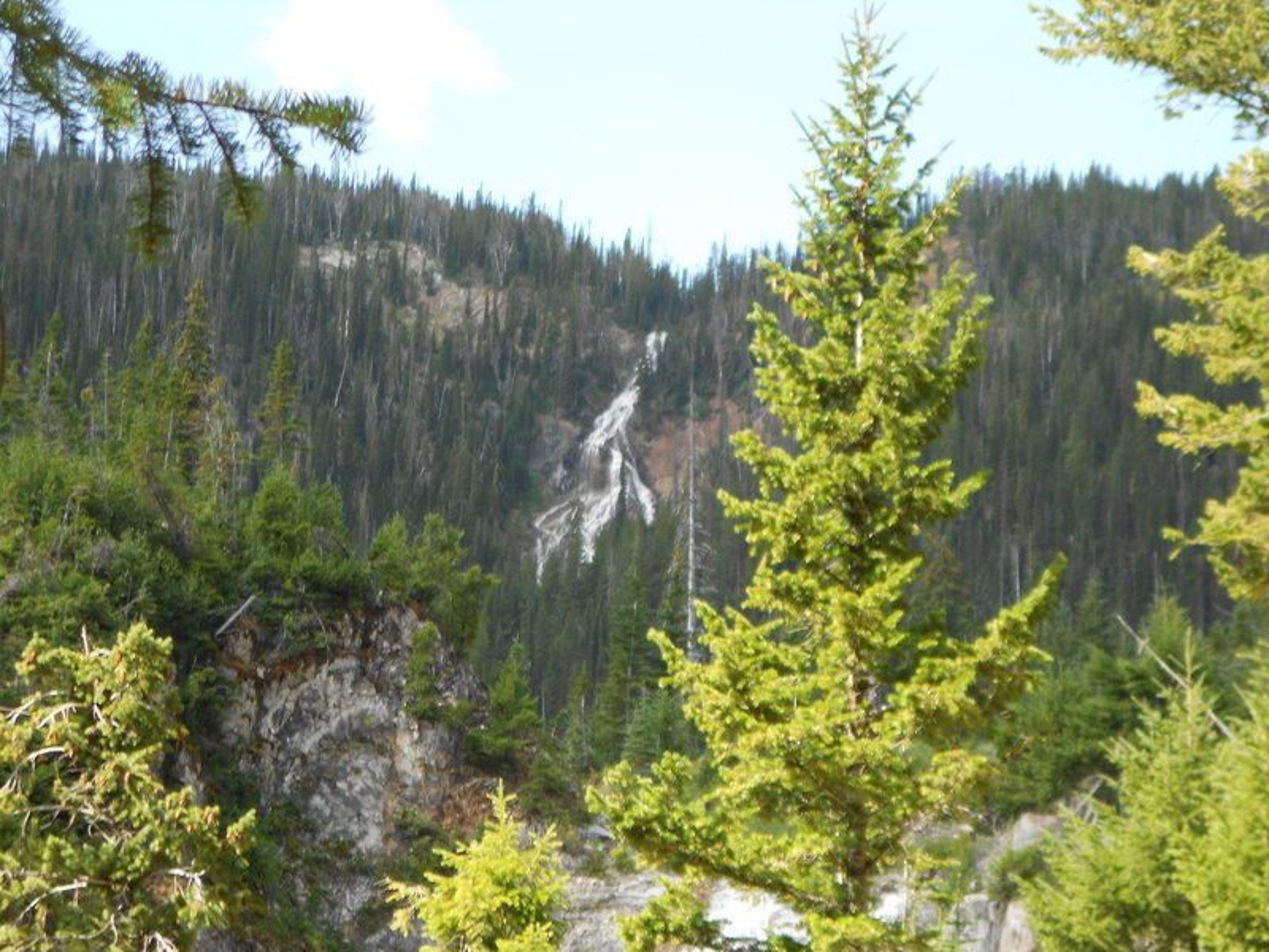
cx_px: 634
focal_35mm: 99
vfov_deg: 14.9
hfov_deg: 19.8
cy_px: 476
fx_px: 3629
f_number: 5.5
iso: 80
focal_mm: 17.6
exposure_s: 1/60
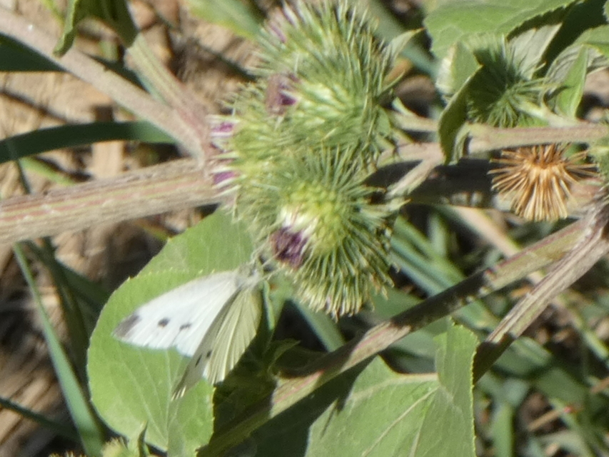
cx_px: 304
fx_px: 9660
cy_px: 228
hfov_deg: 3.6
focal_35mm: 549
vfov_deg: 2.7
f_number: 5.6
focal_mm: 98.3
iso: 80
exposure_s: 1/160
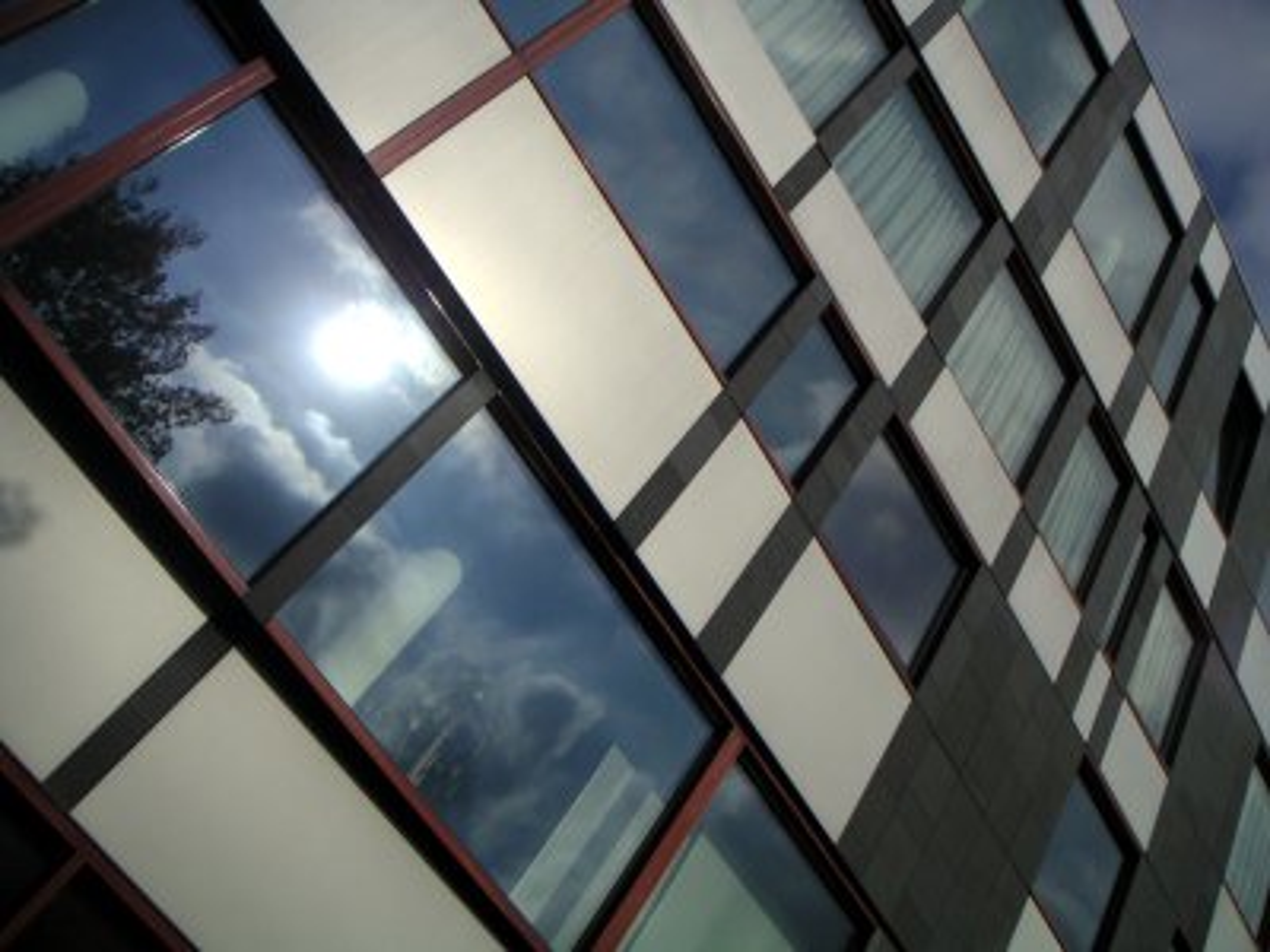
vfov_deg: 38.7
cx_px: 635
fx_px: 1357
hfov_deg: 50.1
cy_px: 476
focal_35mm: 37
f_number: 6.7
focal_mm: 5.7
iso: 50
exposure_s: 1/750
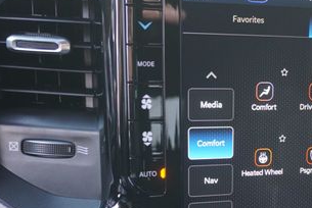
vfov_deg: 21.2
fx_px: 547
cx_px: 234
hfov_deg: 31.3
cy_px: 187
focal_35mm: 63
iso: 500
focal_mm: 20
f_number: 4
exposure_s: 1/60
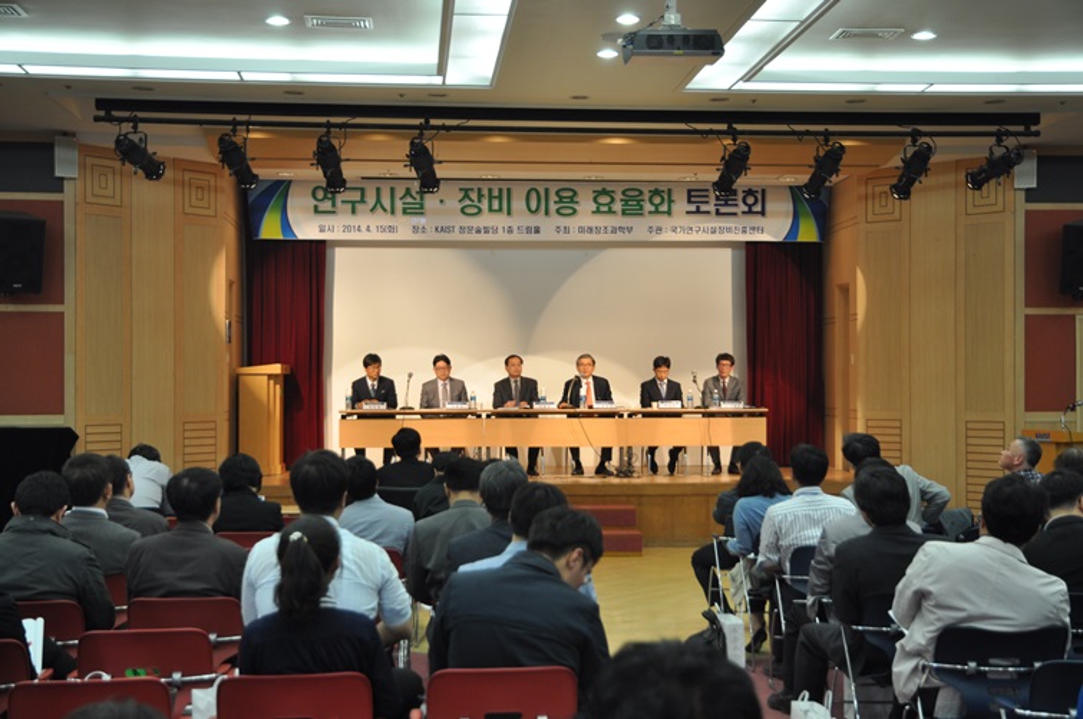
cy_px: 360
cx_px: 542
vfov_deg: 28.9
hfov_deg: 42.4
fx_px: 1397
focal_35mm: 46
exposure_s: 1/25
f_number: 5
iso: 400
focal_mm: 31
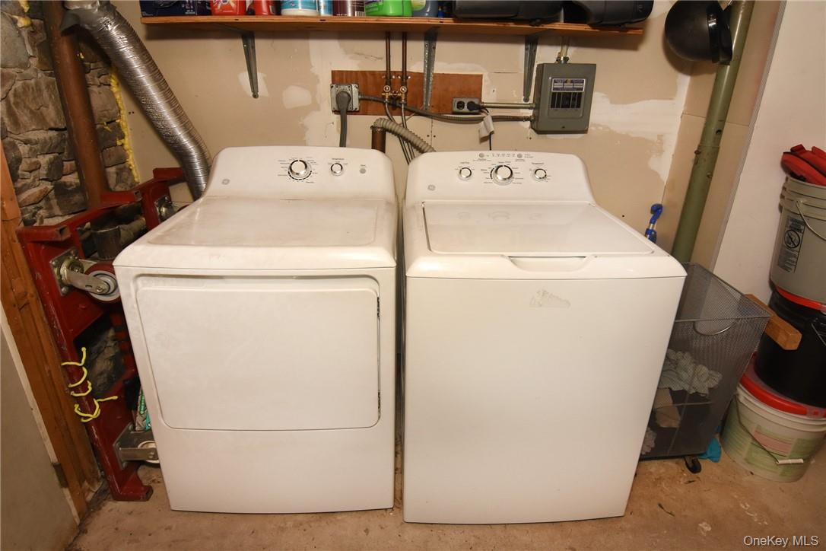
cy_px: 276
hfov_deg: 90.0
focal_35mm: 18
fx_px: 413
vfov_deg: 67.4
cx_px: 413
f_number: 11
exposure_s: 1/125
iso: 800
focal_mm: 12
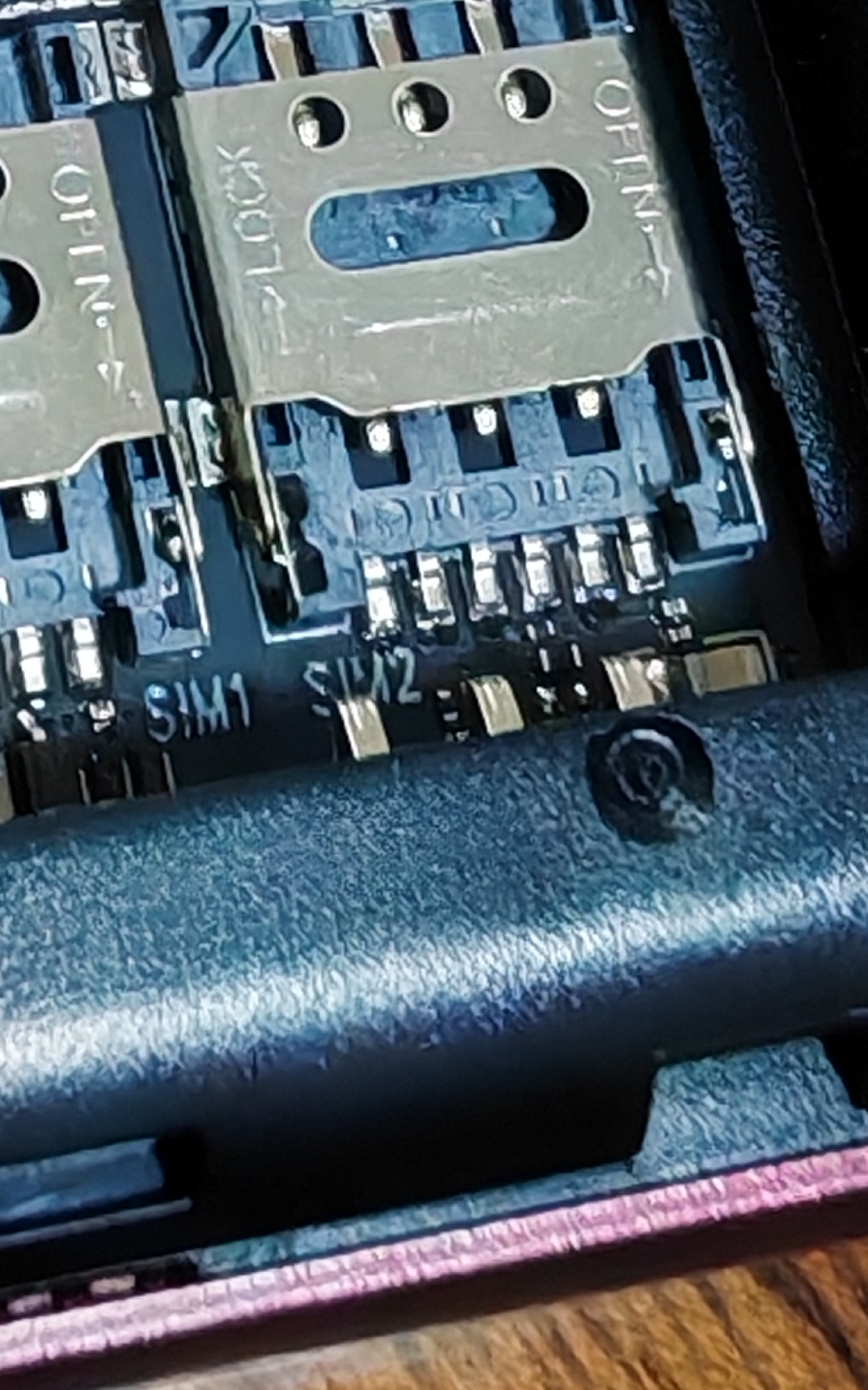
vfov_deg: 17.1
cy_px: -961
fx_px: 3938
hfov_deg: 11.9
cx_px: -534
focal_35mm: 104
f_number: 2.2
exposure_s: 1/20
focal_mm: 1.96
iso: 160
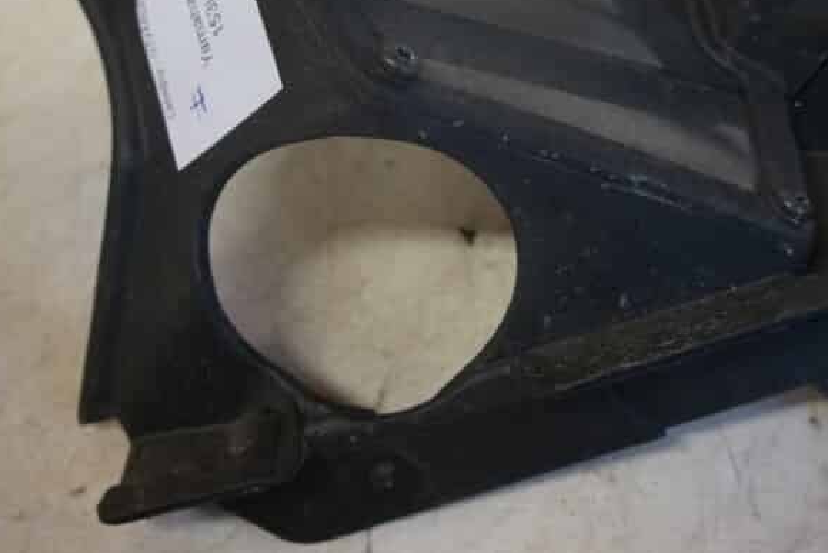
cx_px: 464
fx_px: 1219
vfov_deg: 25.0
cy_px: 89
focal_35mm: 53
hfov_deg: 37.5
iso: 1250
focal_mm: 20
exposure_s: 1/60
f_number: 4
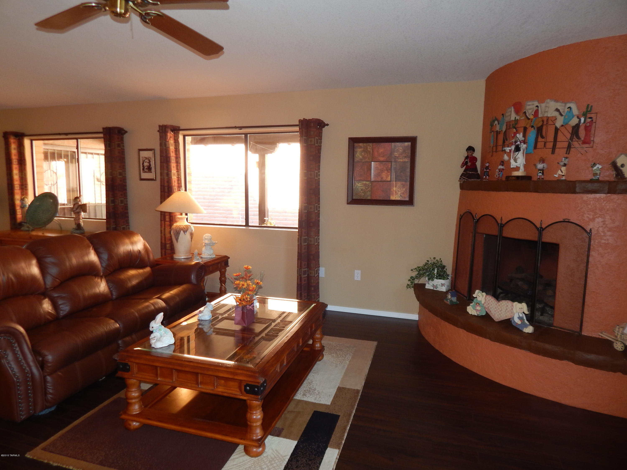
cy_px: 235
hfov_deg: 73.9
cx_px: 314
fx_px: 417
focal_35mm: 23
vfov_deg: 58.9
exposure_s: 1/30
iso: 125
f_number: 3
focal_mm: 4
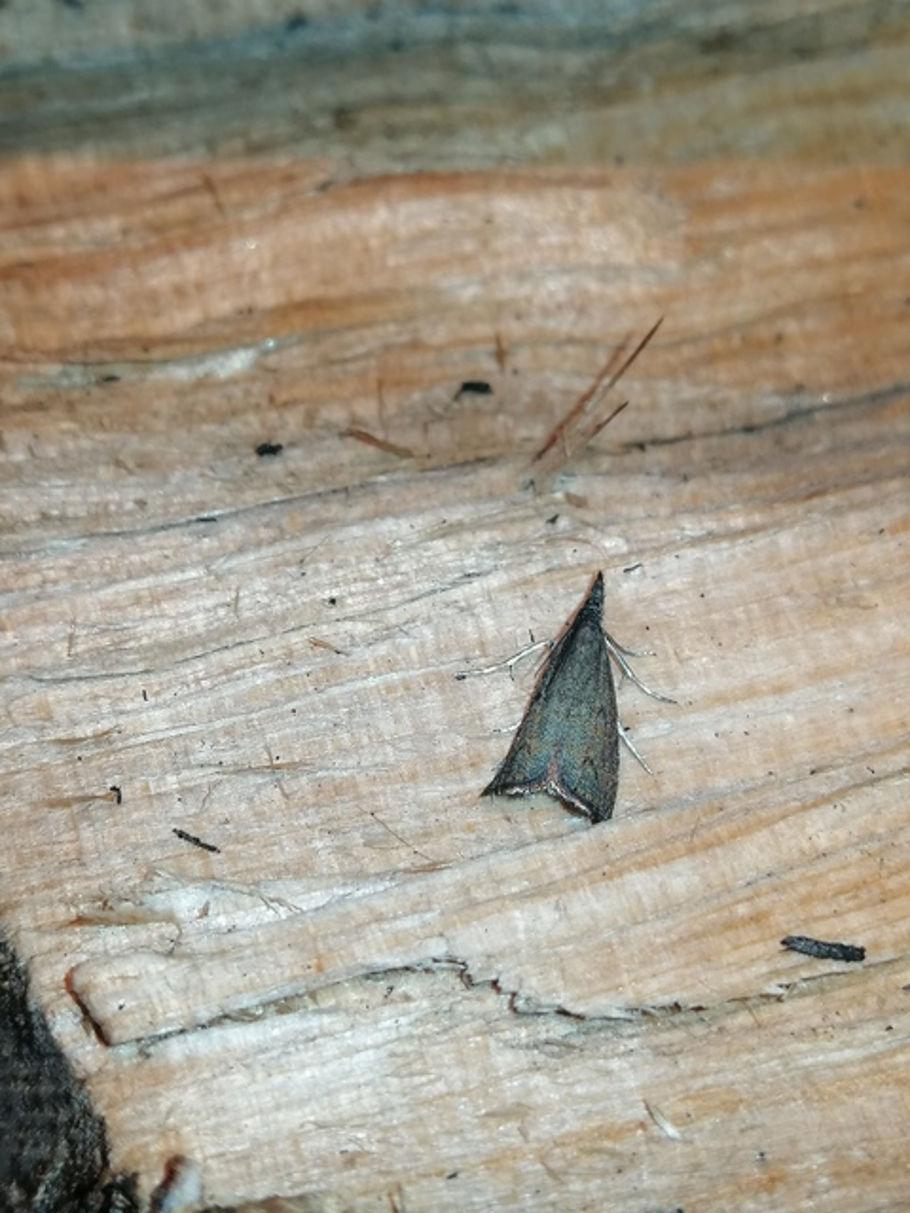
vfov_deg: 30.3
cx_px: 455
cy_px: 606
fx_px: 2243
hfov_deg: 22.9
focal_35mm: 64
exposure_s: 1/50
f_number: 1.8
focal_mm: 3.95
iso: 64
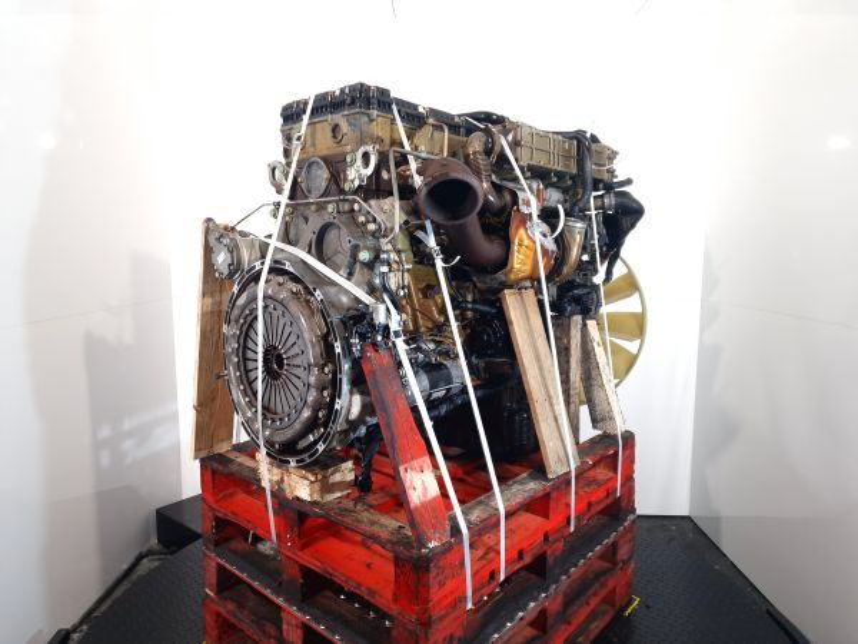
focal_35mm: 23
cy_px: 322
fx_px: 570
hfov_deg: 73.9
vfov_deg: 58.9
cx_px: 429
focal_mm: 6.4
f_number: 1.8
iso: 80
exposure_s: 1/50
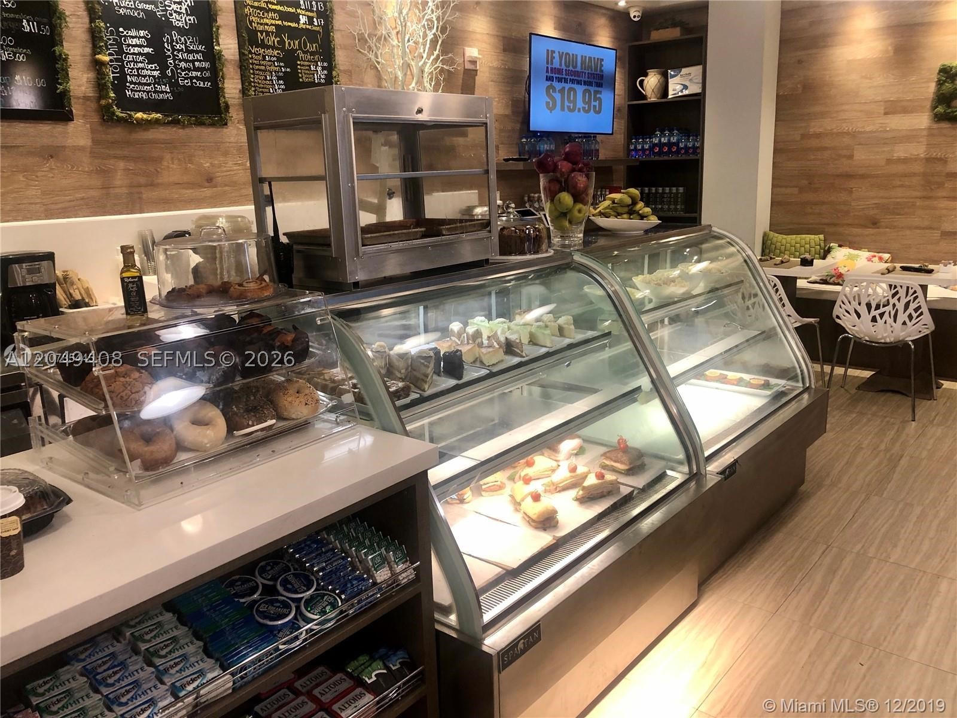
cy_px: 359
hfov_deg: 63.4
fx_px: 774
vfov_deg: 49.7
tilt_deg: -13.0
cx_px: 478
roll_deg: +2.0
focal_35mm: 28
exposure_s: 1/20
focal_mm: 4
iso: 40
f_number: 1.8
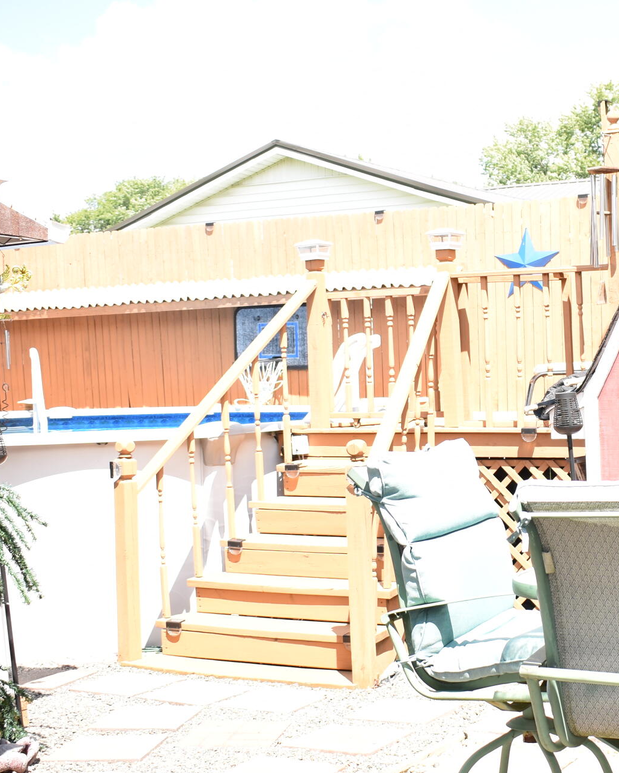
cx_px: 528
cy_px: 422
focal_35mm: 59
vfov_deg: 31.9
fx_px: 1351
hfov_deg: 25.2
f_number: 3.5
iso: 100
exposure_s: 1/200
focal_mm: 18
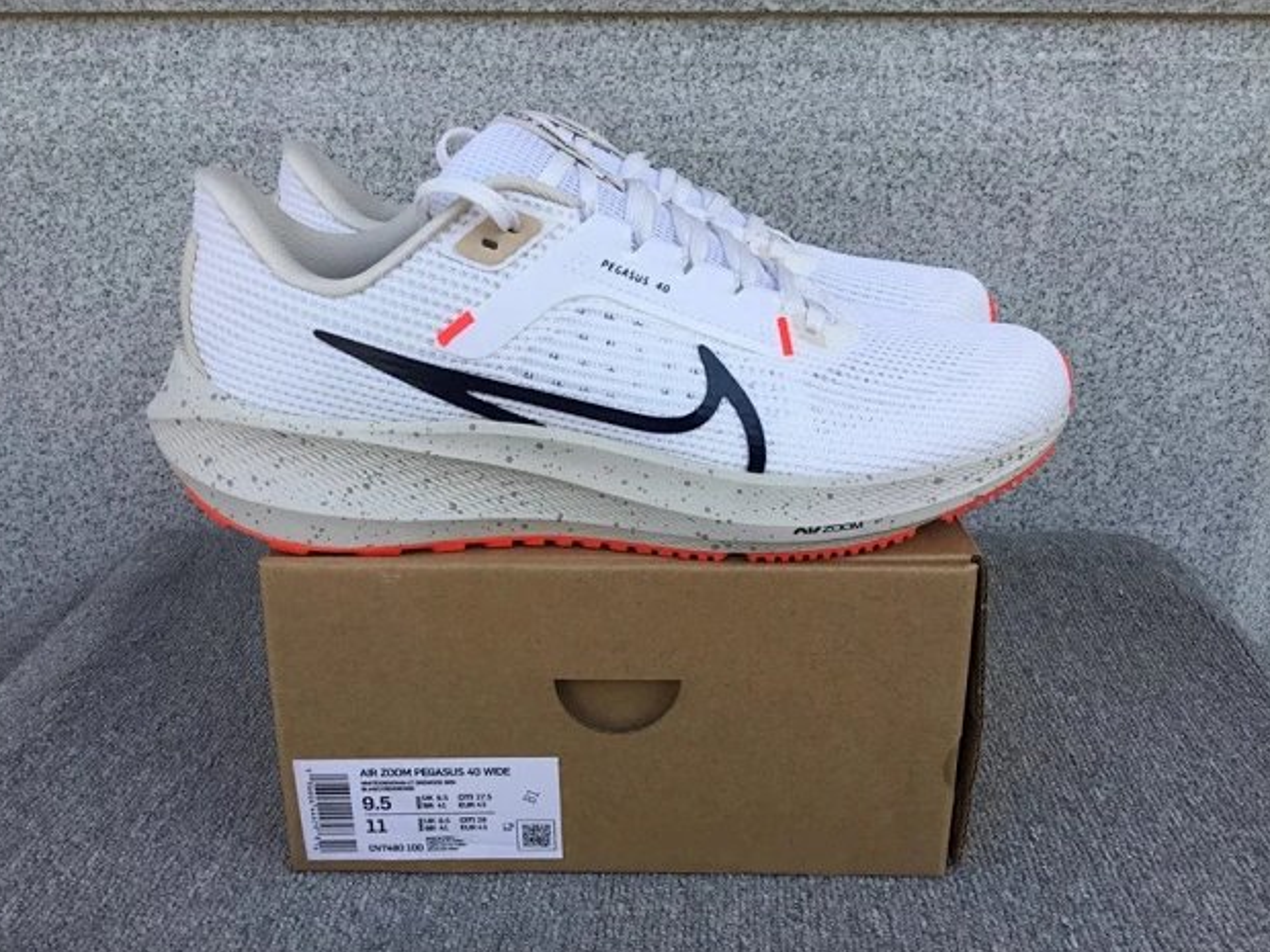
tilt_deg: -18.2
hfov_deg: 56.8
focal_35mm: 32
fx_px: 1174
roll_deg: +0.5
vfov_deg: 44.2
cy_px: 487
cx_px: 629
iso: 25
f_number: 2.4
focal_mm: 3.3
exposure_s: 1/445
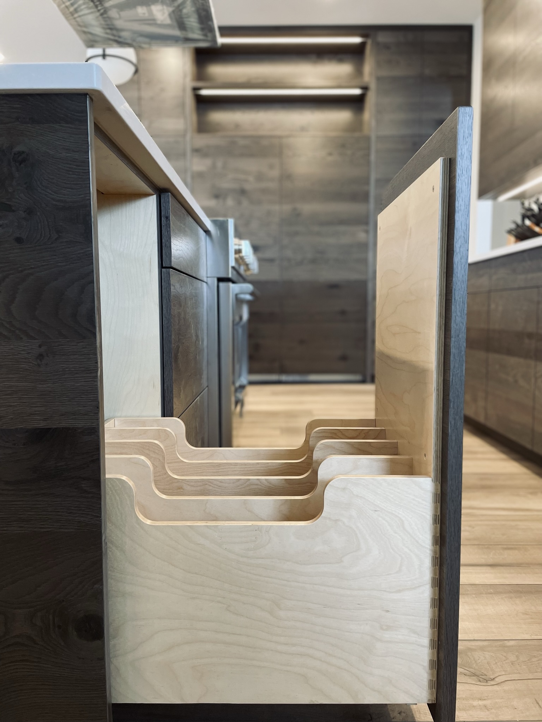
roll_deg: +0.6
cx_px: 271
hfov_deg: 53.1
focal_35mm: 26
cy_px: 361
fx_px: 543
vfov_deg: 67.3
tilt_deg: -4.8
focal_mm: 4.2
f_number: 1.6
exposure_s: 1/60
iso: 250
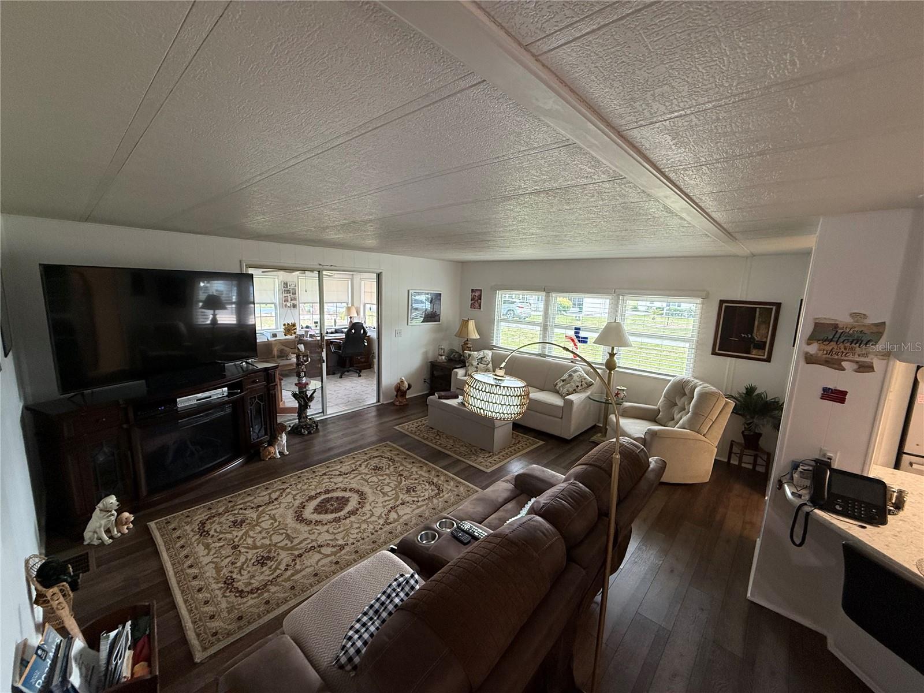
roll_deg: -2.2
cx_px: 462
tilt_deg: -7.3
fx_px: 374
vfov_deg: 85.7
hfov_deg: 102.1
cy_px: 346
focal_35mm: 14
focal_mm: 2.22
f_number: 2.2
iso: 200
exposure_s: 1/120
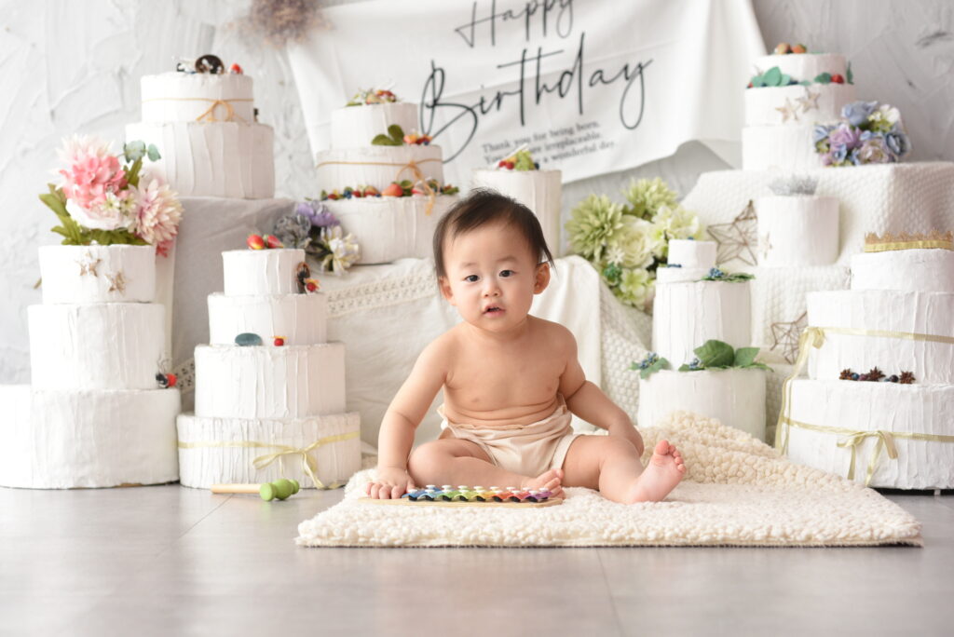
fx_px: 2254
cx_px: 477
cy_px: 318
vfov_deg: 16.1
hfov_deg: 23.9
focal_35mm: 85
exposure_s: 1/160
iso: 1000
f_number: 4.5
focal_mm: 85
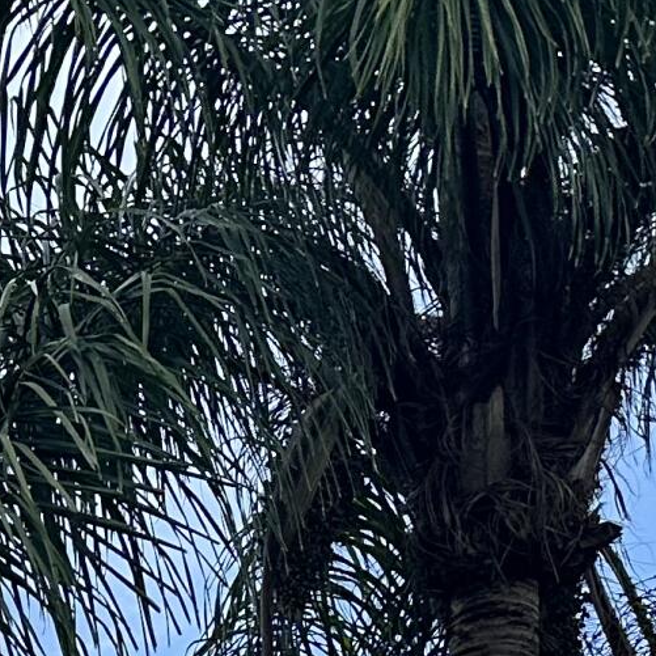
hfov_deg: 11.9
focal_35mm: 127
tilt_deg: +6.2
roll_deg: +1.5
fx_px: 2723
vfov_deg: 11.7
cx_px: -752
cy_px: 1461
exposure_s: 1/2299
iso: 80
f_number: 1.78
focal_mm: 6.86
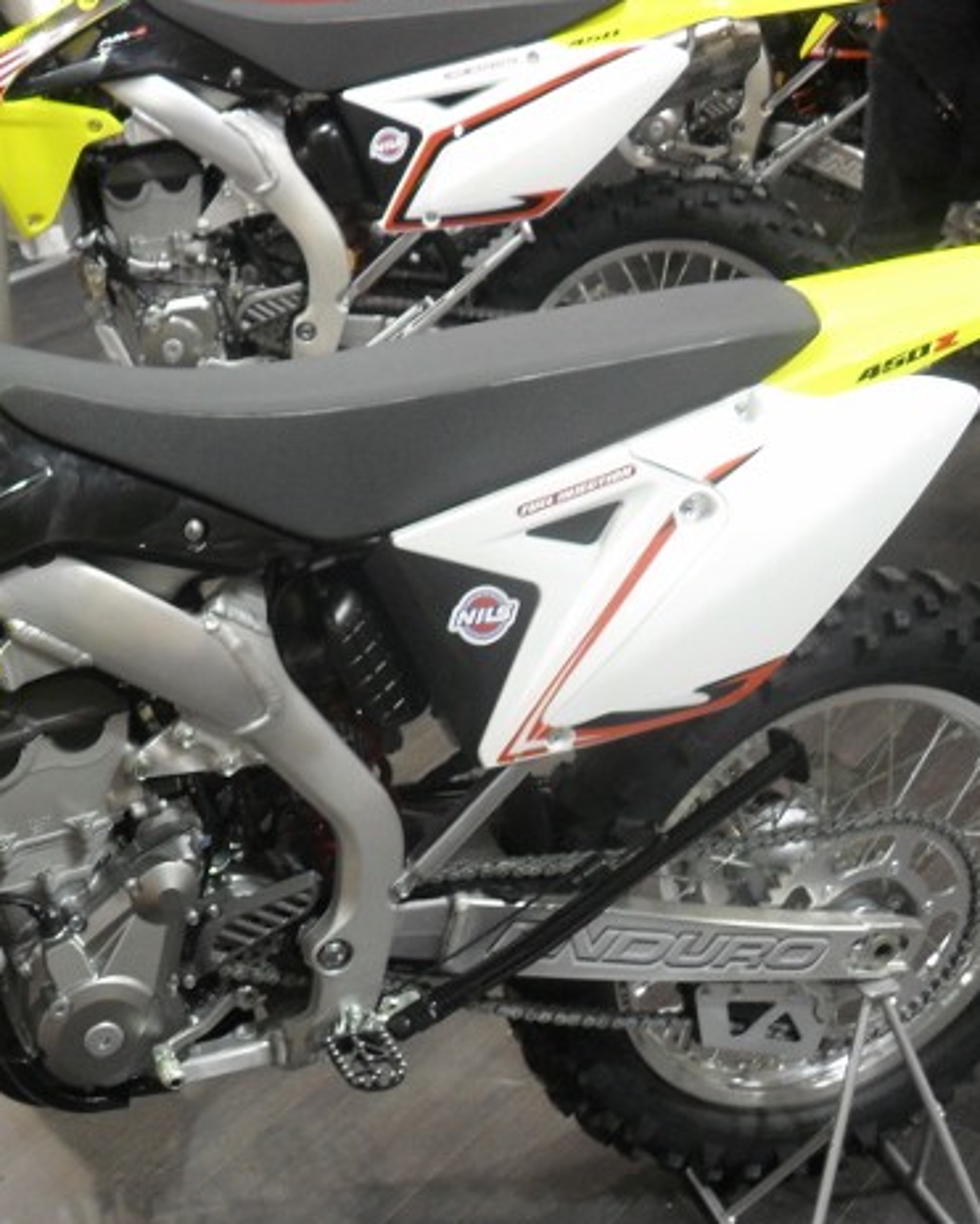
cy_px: 698
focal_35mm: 59
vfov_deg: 31.9
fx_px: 2137
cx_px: 116
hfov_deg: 25.1
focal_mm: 6.2
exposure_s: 1/30
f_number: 2.8
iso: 120
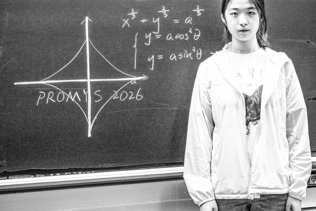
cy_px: 102
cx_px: 166
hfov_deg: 37.5
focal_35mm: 53
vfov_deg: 25.5
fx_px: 465
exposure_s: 1/80
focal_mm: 16.3
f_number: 3.5
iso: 1600
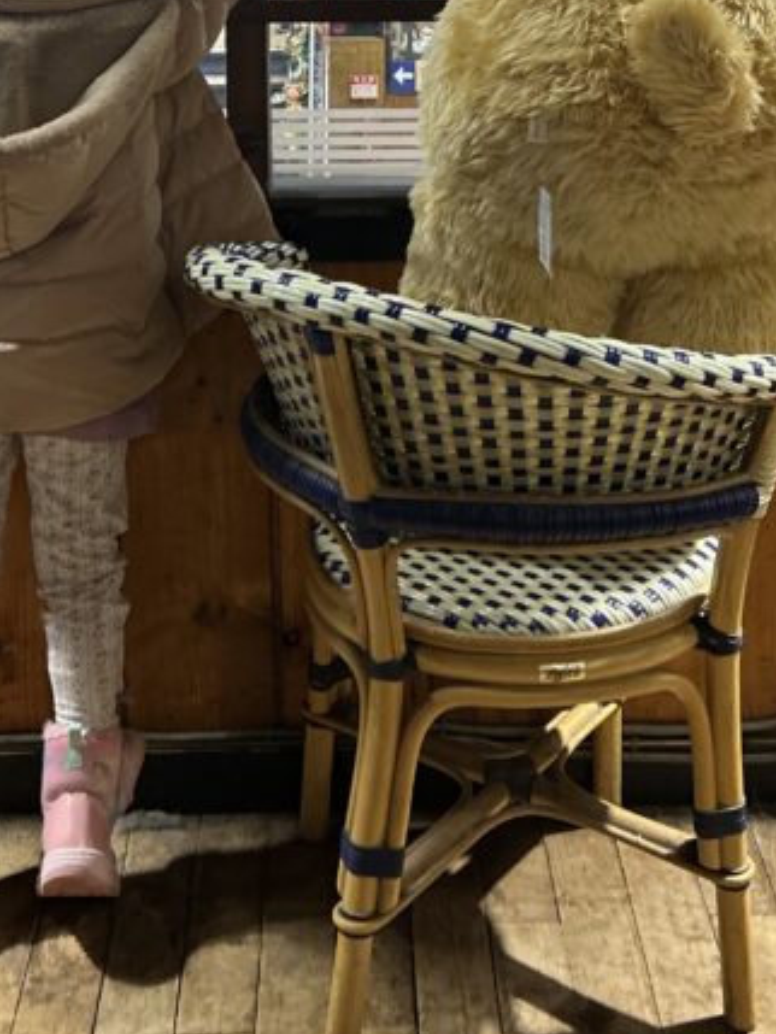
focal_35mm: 62
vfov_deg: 29.0
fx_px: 1852
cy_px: -29
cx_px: 376
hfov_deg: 23.7
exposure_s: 1/50
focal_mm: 5.7
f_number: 1.5
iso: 400
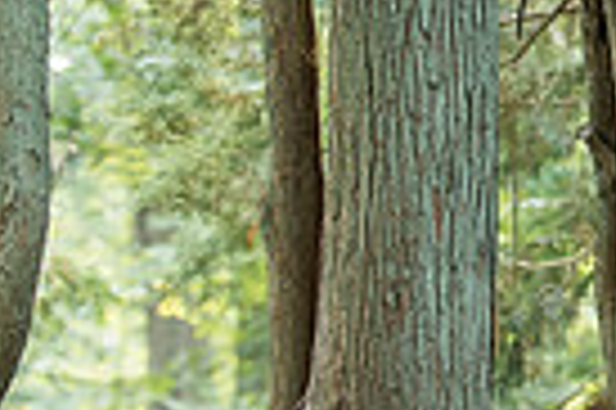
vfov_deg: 4.3
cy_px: 509
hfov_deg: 6.3
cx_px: 1134
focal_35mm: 318
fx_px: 5435
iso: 800
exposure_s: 1/60
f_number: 3.5
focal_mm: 70
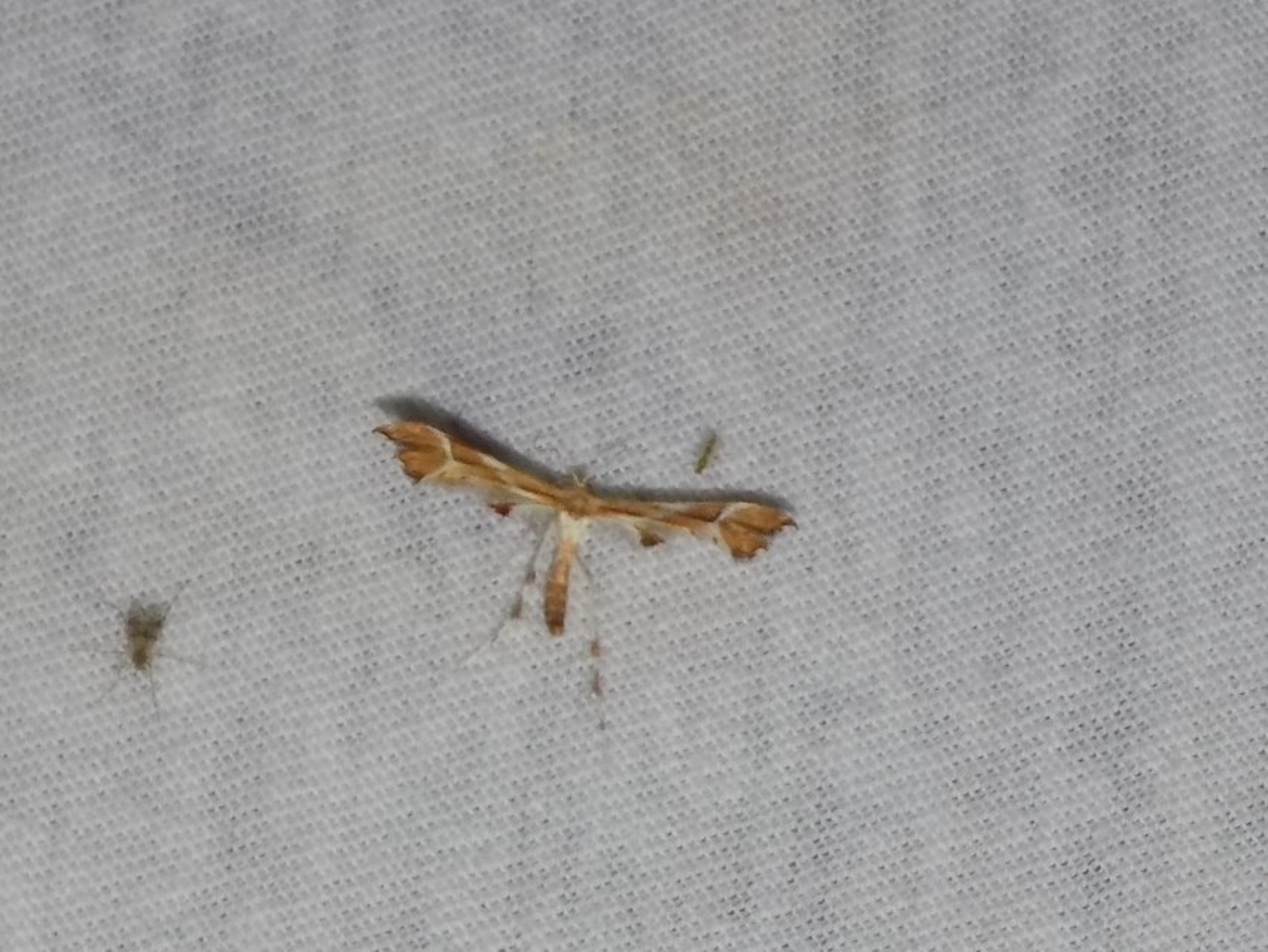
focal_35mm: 97
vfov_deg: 15.3
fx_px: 3555
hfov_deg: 20.2
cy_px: 476
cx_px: 634
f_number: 4.6
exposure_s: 1/30
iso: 200
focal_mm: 17.2
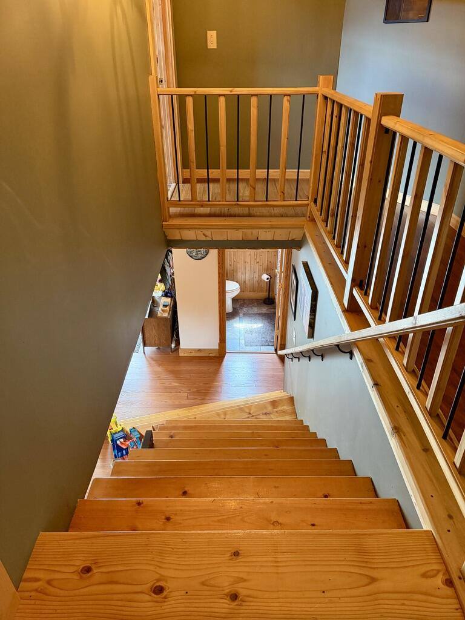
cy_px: 310
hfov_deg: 56.8
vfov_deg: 71.6
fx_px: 430
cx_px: 232
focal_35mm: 24
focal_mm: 6.76
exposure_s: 1/60
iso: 800
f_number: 1.78
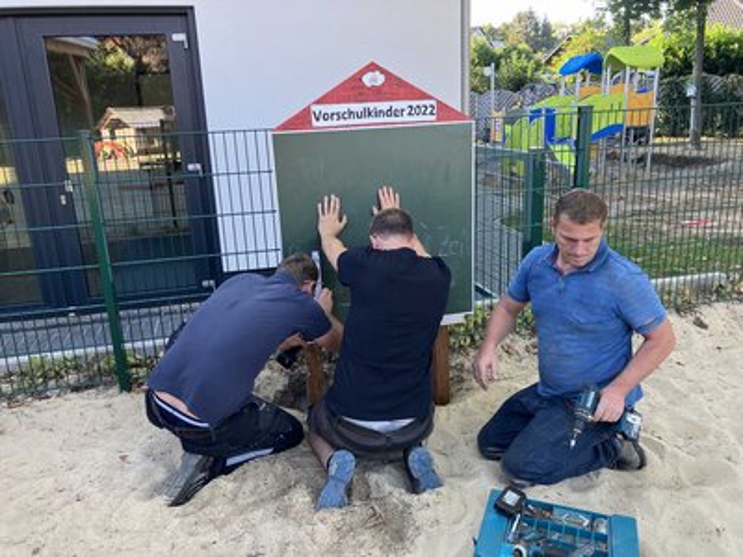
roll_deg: +2.7
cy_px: 278
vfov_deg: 49.7
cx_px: 372
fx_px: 601
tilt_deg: -15.5
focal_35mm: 28
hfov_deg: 63.4
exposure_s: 1/121
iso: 50
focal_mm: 3.99
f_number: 1.8
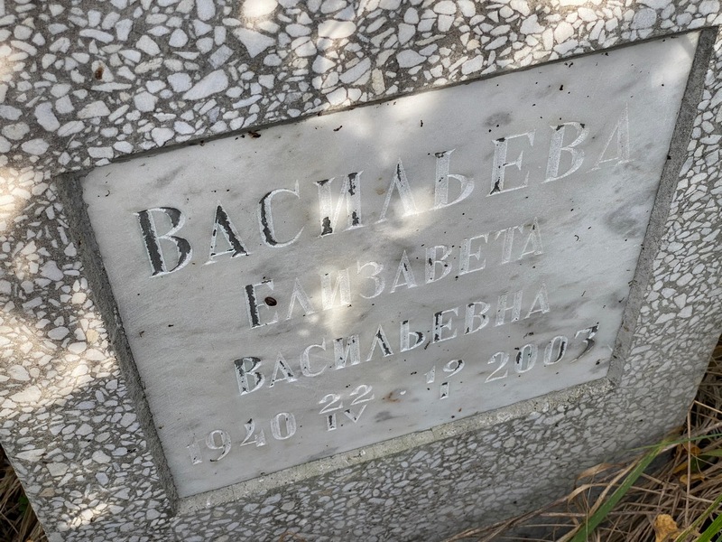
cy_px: 271
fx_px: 1085
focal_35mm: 52
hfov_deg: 36.8
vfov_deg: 28.0
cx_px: 361
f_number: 2
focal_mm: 6
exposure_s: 1/195
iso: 20
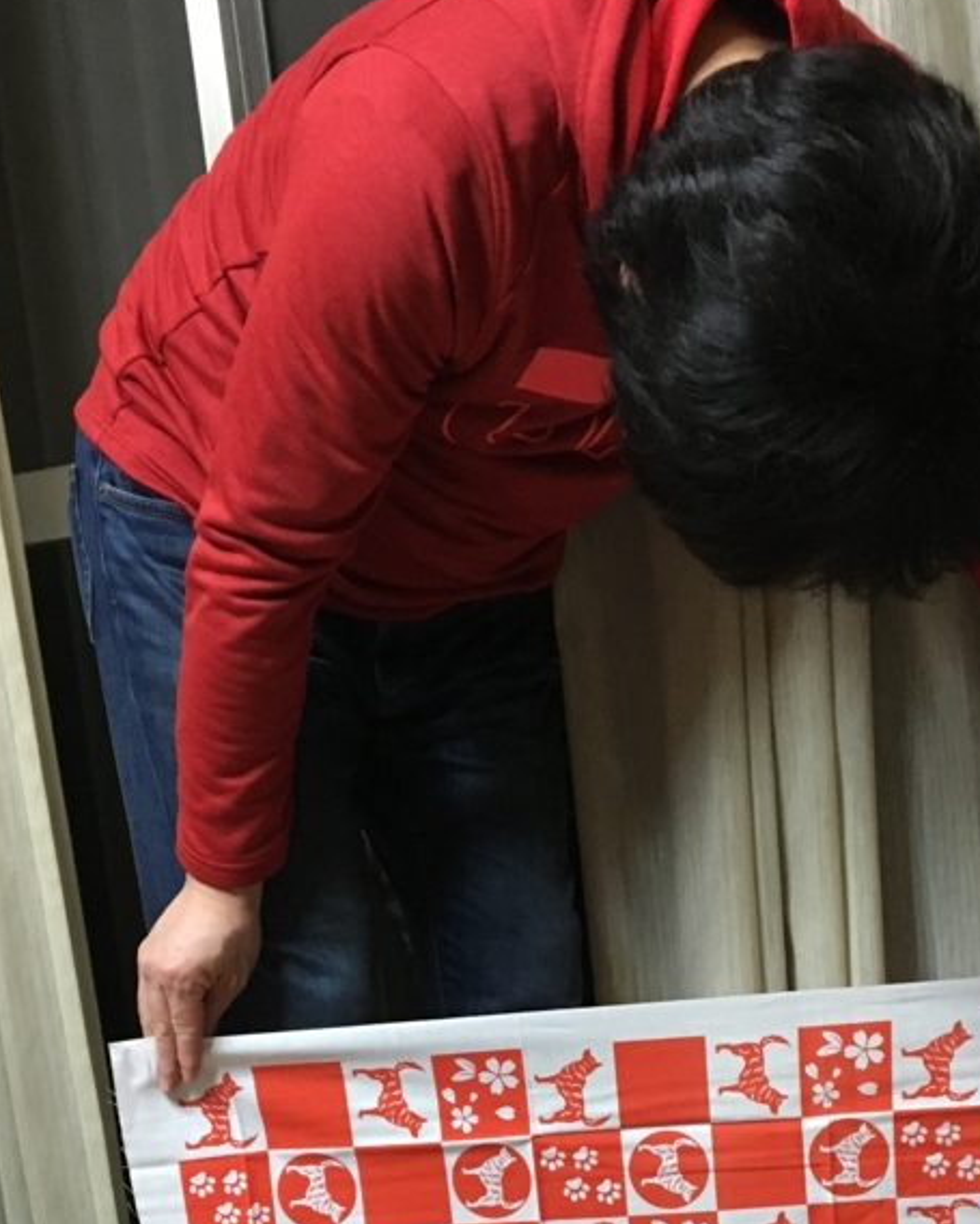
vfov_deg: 34.8
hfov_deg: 29.6
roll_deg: +4.4
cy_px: 1071
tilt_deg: -12.3
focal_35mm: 51
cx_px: 599
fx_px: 1848
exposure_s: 1/20
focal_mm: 4.15
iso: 200
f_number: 2.2
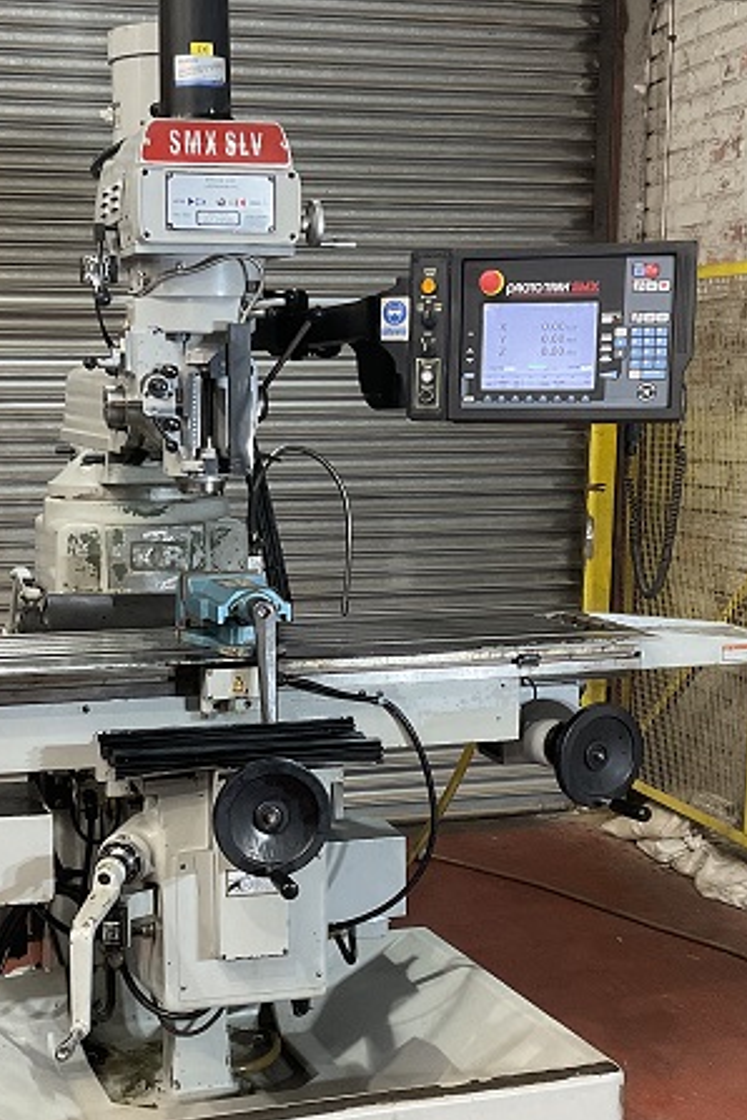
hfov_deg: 25.0
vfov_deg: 36.7
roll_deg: +0.0
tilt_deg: -9.7
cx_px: 286
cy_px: 669
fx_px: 1681
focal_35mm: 54
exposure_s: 1/50
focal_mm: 3
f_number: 1.8
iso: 160
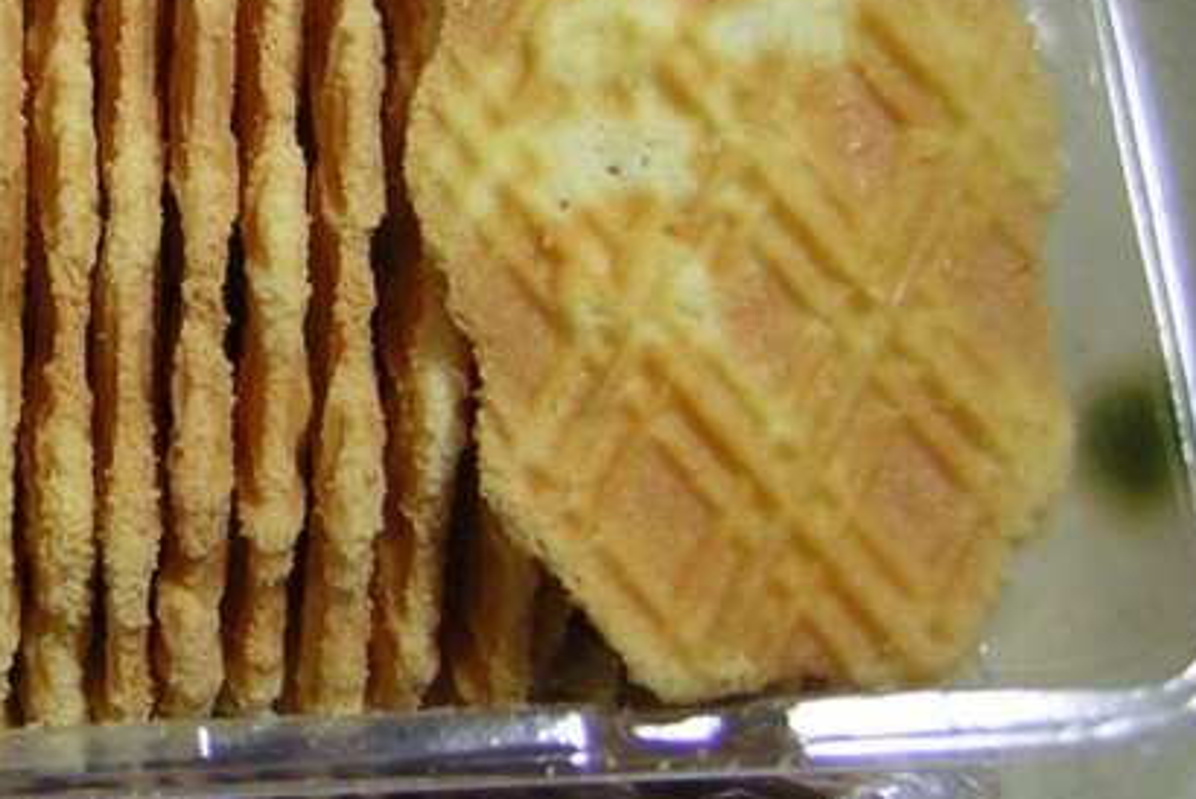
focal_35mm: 73
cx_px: 67
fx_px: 2427
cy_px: 295
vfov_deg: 18.7
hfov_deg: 26.5
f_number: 2.6
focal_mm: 4.7
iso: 50
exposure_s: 1/28
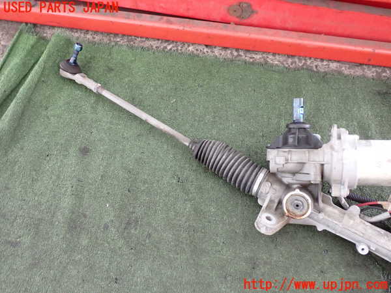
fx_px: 339
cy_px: 146
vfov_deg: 46.8
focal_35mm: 30
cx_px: 196
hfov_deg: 60.0
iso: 640
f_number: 2.3
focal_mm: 5.4
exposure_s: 1/30
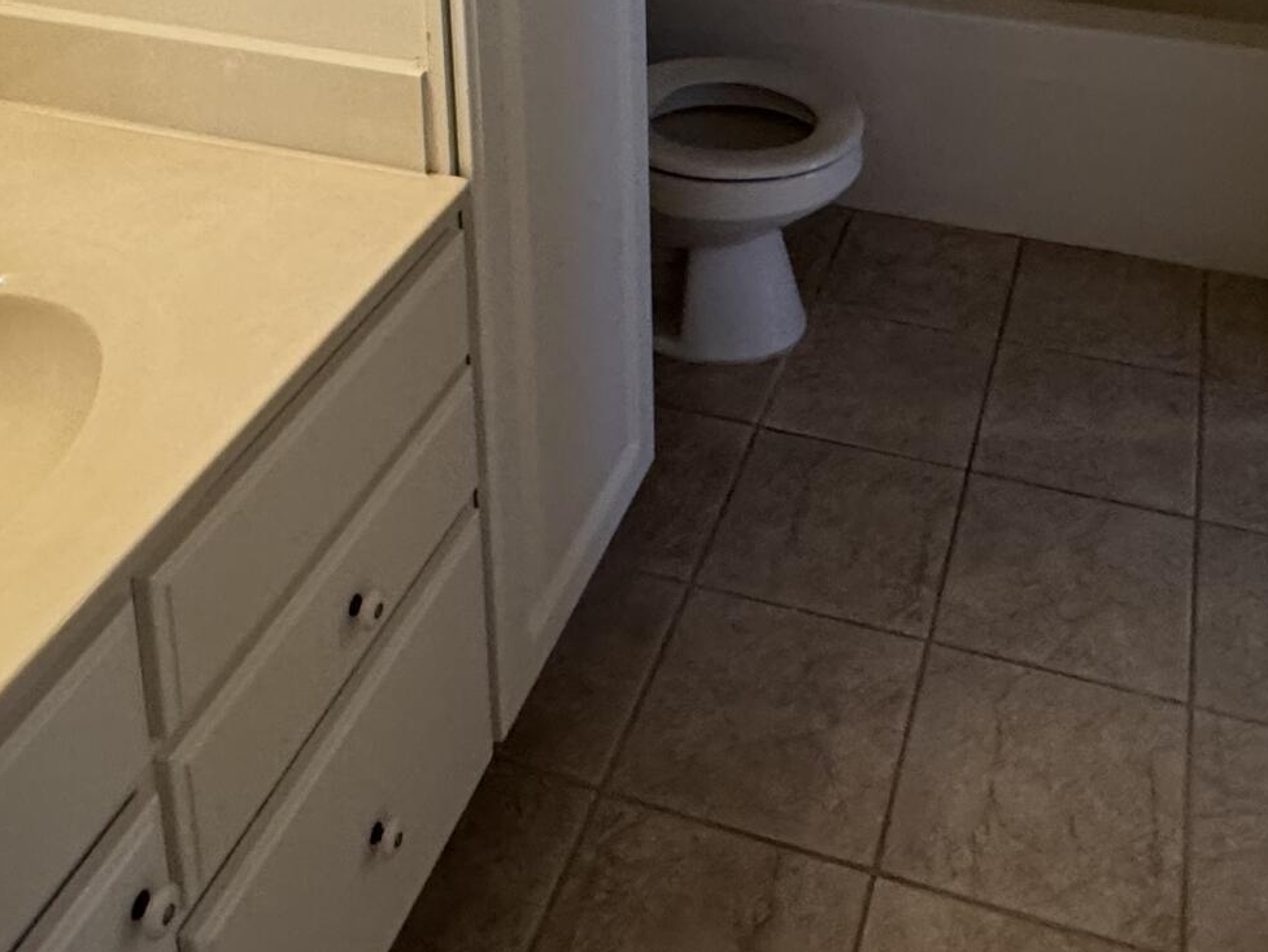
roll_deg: +0.1
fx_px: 1575
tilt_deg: -14.0
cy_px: -261
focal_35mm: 43
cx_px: 719
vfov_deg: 28.2
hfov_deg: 43.7
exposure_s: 1/60
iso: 250
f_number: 2.2
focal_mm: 2.22
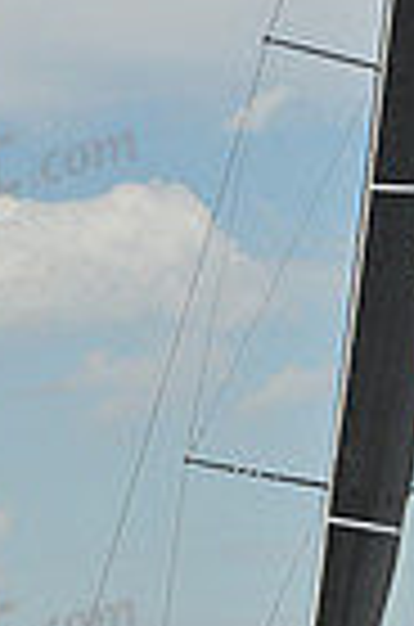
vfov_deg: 7.0
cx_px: 371
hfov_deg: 4.7
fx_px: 5079
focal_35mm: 293
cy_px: 383
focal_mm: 70
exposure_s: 1/1600
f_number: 8
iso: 320
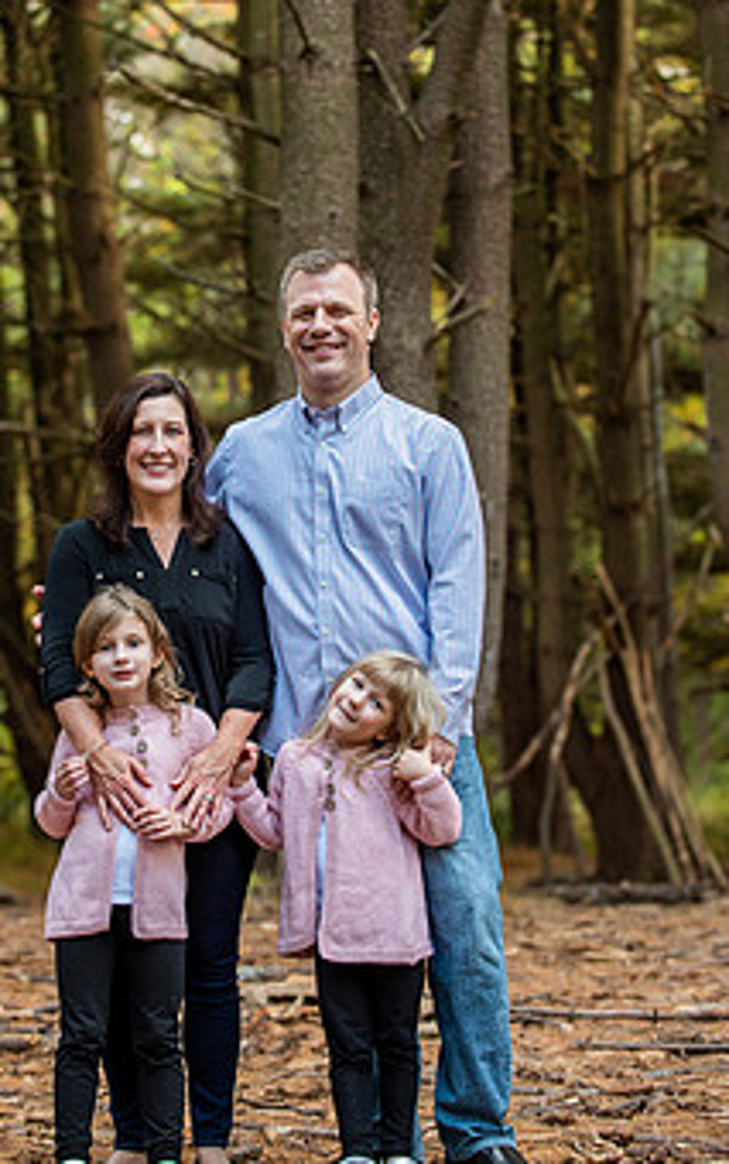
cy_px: 479
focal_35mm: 128
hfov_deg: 10.2
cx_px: 267
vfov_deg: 16.3
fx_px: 4062
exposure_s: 1/160
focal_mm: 95
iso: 1000
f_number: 3.5
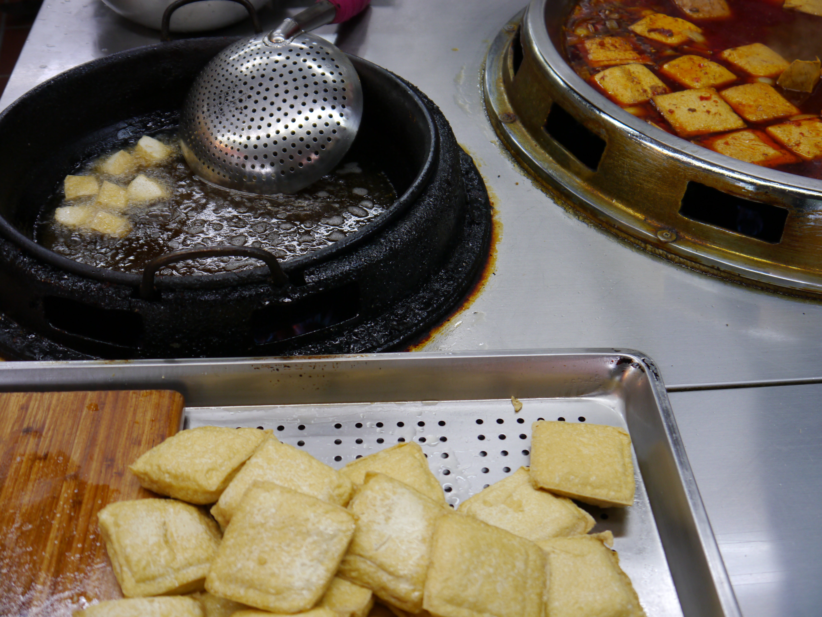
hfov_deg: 41.2
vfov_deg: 31.5
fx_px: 1093
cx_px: 411
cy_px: 308
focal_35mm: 46
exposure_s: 1/60
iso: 320
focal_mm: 23
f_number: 4.4
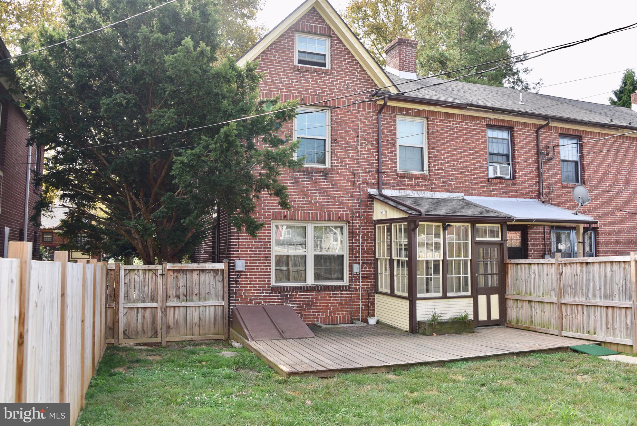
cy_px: 206
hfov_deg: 63.6
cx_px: 328
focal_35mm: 29
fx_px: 513
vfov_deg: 45.0
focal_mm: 28
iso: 110
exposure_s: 1/125
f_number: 5.6
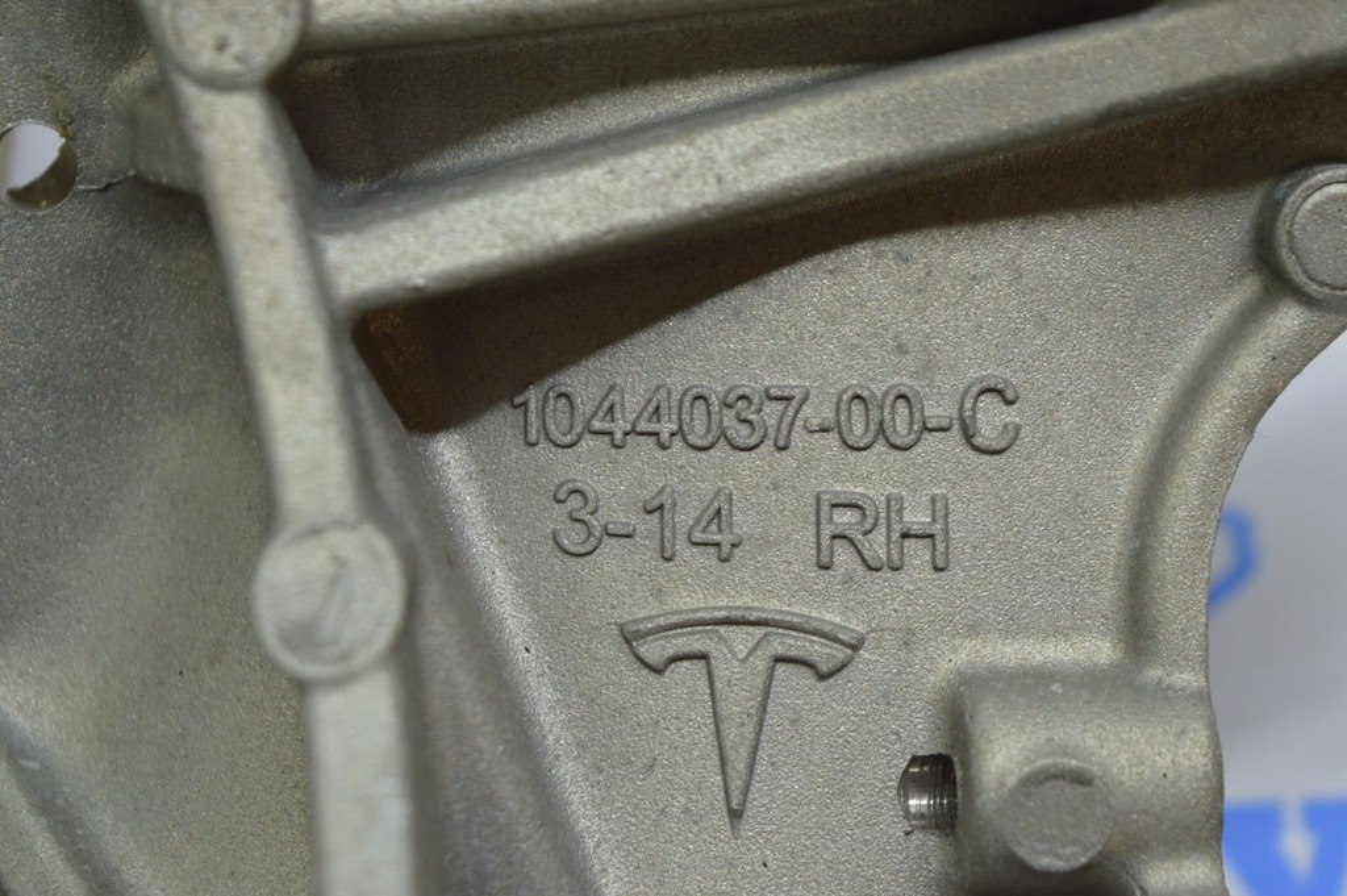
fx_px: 3084
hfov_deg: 24.6
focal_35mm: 82
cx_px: 674
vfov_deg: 16.5
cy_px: 448
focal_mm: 55
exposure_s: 1/50
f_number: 5.6
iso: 400
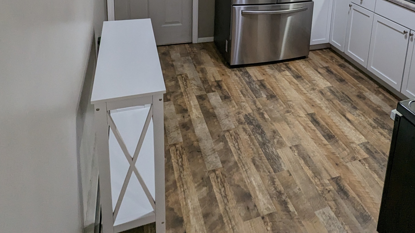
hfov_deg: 62.9
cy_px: -15
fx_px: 330
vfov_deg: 34.4
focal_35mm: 30
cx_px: 272
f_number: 2.2
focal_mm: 2.35
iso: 157
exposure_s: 1/43.3
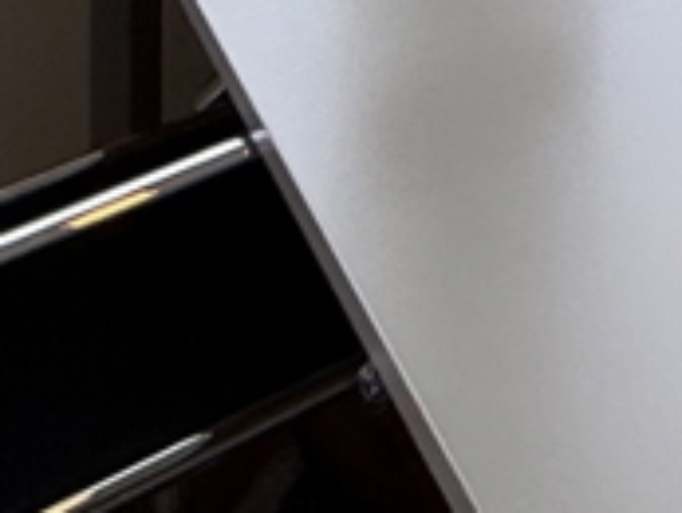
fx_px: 1912
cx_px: 1739
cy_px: -990
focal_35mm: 97
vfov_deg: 10.8
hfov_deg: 13.4
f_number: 2.2
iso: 64
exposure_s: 1/99
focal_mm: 2.22
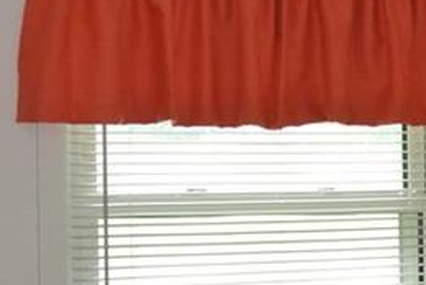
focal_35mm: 158
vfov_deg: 8.7
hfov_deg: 12.0
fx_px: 1871
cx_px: 760
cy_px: 229
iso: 800
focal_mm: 15.1
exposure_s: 1/60
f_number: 4.2
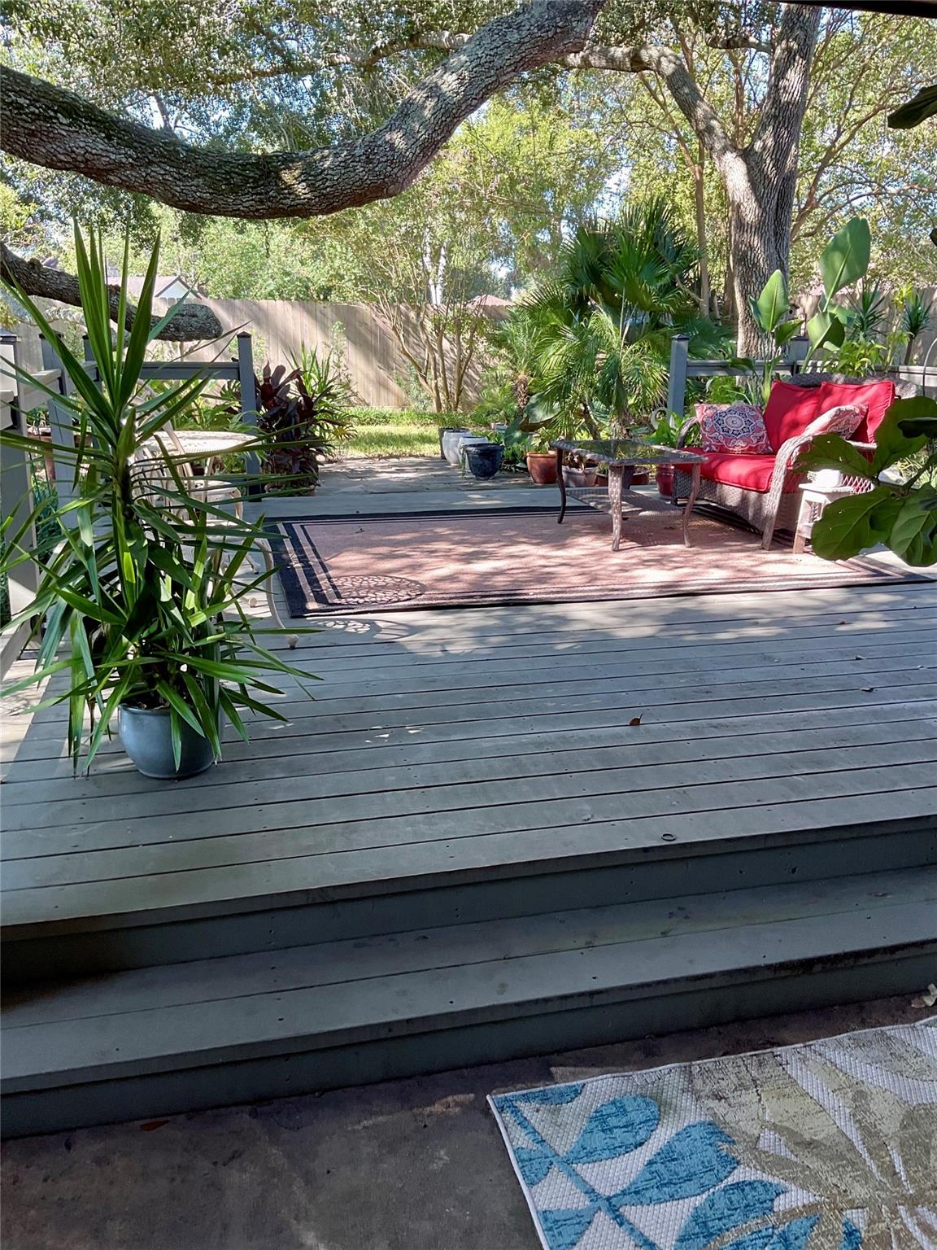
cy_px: 625
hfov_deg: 48.2
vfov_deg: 61.7
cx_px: 468
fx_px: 1047
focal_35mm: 29
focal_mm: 3
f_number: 1.8
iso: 25
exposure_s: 1/120
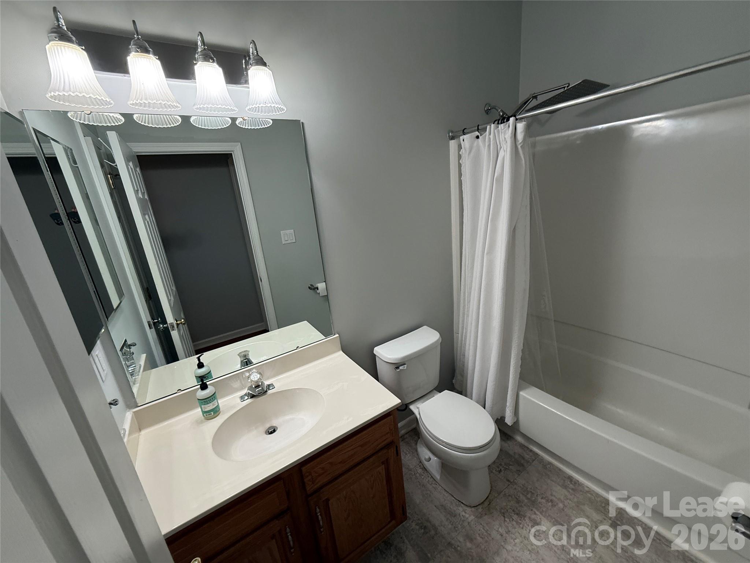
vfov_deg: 85.7
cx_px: 375
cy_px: 282
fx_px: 303
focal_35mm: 14
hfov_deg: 102.1
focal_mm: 2.22
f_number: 2.2
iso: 200
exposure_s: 1/60
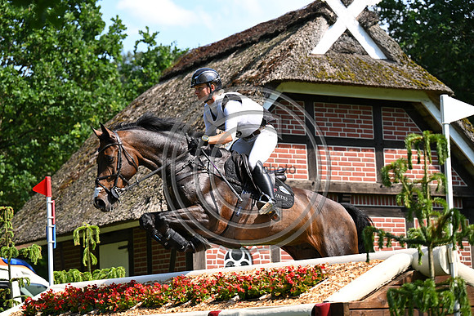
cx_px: 237
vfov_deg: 14.1
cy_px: 158
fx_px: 1277
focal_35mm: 97
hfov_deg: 21.0
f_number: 3.5
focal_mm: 97
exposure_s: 1/1600
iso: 400
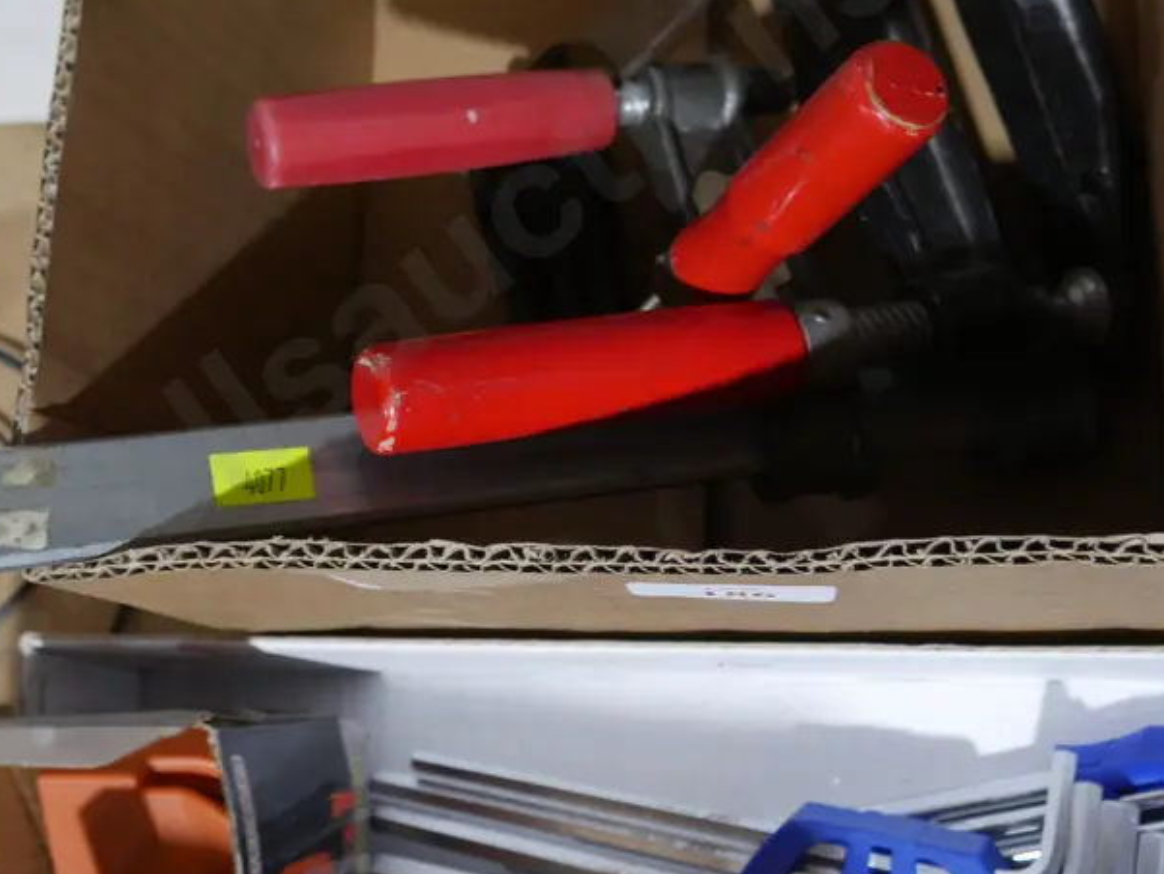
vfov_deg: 28.3
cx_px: 470
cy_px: 259
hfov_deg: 37.3
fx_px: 1716
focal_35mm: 51
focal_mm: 15
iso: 640
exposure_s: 1/60
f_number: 3.6
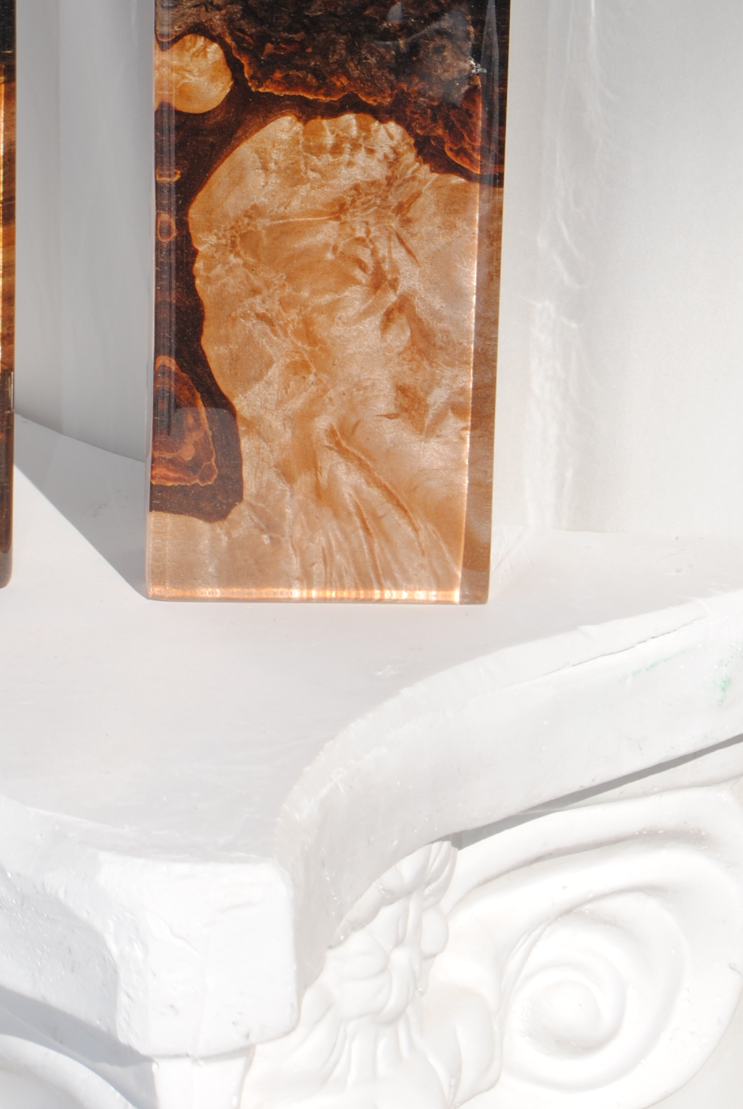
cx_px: 158
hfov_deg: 10.2
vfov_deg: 15.0
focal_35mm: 134
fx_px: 4135
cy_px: 29
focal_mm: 38
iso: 100
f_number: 13
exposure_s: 1/125
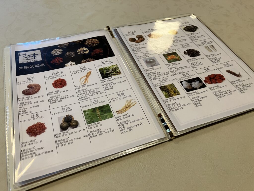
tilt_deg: -49.8
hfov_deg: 63.4
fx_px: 205
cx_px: 127
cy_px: 96
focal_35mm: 28
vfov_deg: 49.7
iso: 200
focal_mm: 3.99
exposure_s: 1/60
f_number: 1.8
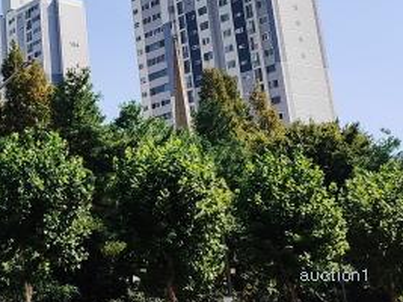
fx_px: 977
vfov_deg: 17.1
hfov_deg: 22.1
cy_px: -11
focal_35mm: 84
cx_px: -29
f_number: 1.75
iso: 102
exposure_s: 1/5239
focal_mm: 4.77
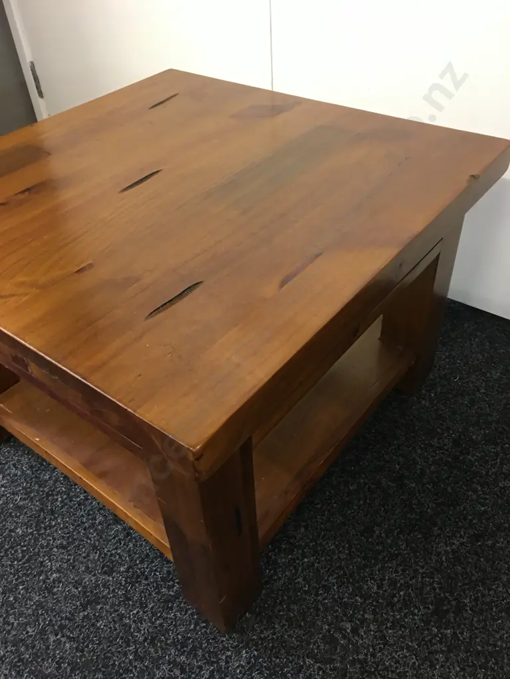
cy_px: 340
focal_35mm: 29
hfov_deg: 48.2
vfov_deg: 61.7
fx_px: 570
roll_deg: +3.7
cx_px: 255
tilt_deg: -40.8
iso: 100
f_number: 2.2
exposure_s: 1/17
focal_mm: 4.15
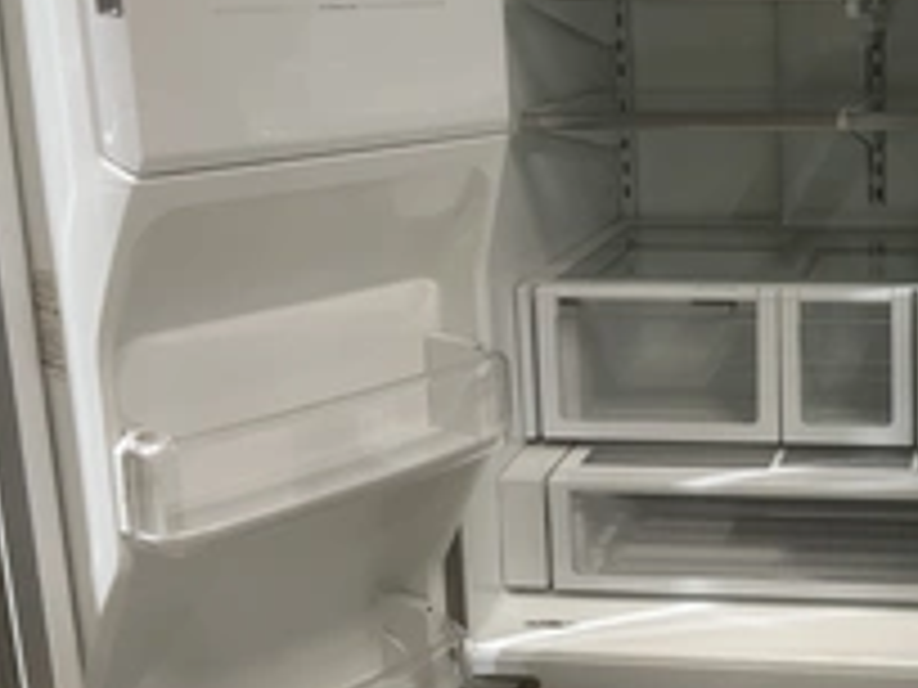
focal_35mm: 51
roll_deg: +2.4
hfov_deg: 35.0
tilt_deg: -9.8
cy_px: 243
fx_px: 1352
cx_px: 850
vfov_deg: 28.4
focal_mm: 5.1
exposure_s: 1/60
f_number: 1.6
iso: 80
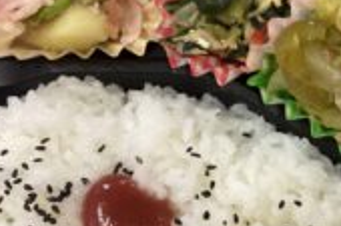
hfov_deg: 27.7
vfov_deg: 19.1
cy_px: 113
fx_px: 672
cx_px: 286
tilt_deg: -80.0
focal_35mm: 71
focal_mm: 3.3
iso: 250
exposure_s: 1/60
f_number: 2.4
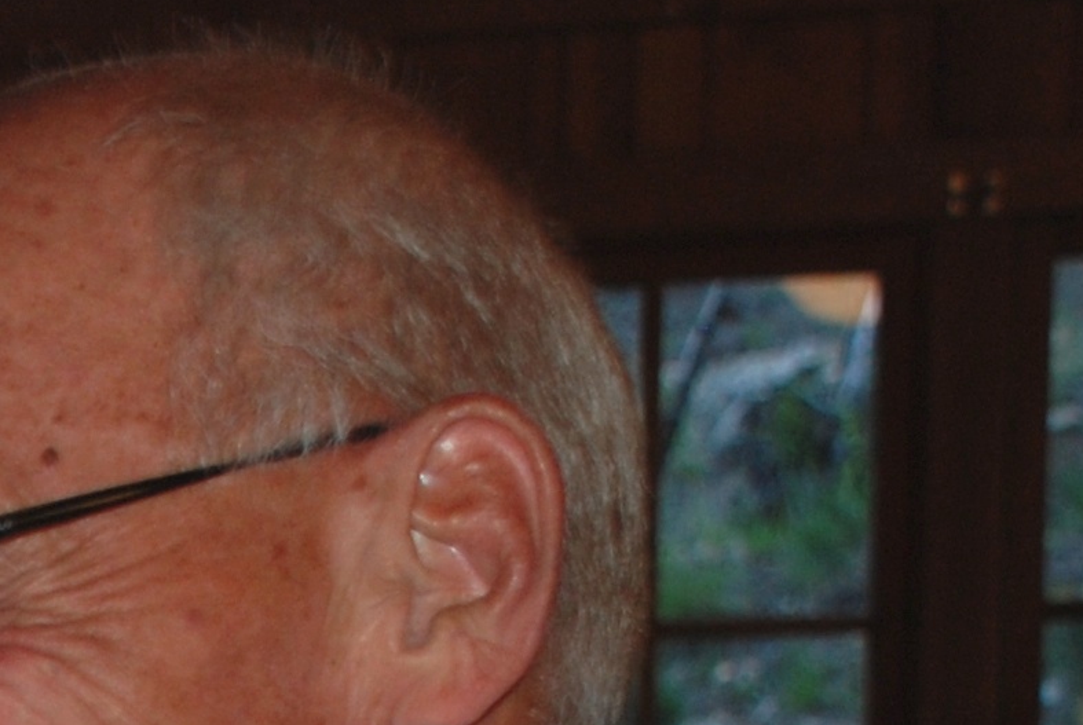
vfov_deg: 6.9
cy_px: 1597
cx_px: -980
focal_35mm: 192
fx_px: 5783
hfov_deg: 10.0
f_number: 4
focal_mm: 26
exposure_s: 1/60
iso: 200
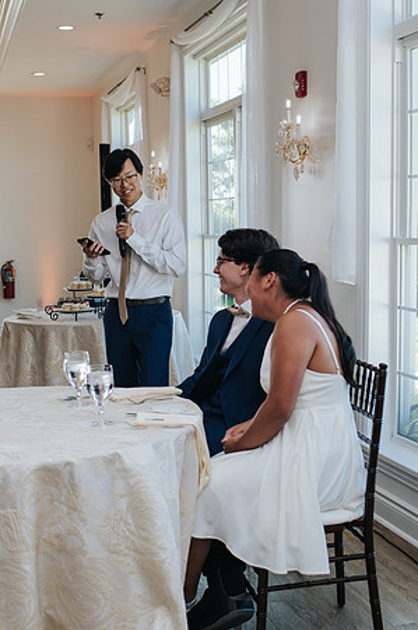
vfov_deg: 36.8
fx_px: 945
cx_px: 218
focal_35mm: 54
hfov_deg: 24.9
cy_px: 315
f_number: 3.2
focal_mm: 35
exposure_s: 1/200
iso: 100
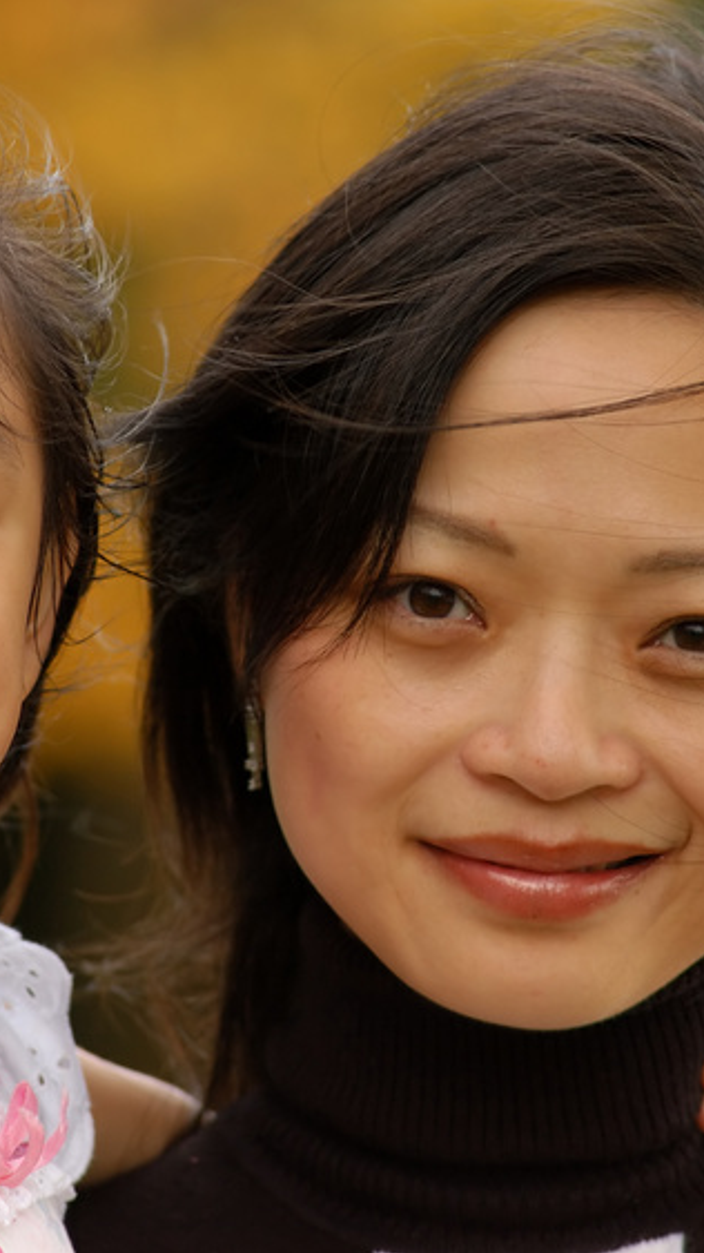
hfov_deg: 2.8
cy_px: 625
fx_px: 14175
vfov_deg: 5.1
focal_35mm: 427
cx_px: 185
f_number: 4
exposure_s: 1/160
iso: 200
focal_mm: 180
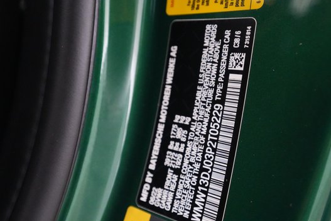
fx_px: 312
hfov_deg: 55.8
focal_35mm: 34
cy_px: 111
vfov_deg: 38.9
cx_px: 171
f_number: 4.5
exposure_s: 1/100
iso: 12800
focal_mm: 28
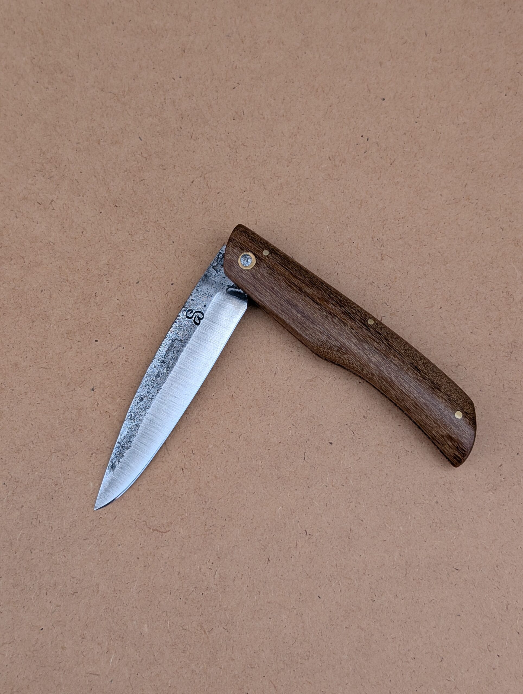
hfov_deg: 29.8
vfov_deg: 38.9
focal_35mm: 49
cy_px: 347
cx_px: 262
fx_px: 984
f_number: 1.68
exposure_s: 1/550
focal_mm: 6.9
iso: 19
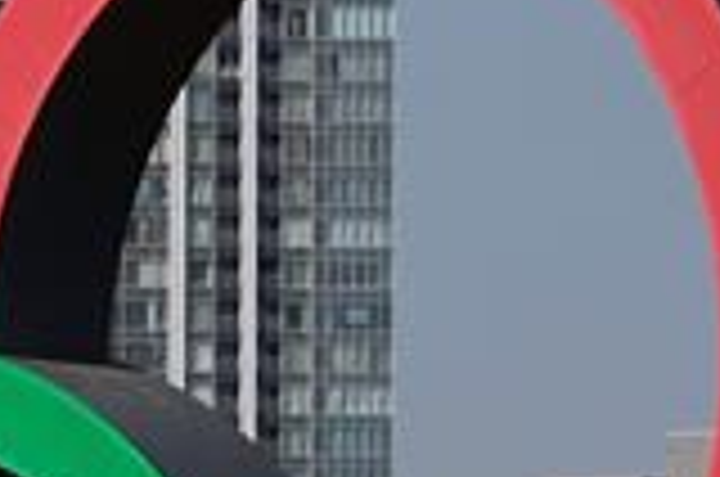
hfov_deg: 2.0
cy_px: 722
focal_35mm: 1043
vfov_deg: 1.3
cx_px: -392
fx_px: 20818
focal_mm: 256
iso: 200
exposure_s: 1/1000
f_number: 9
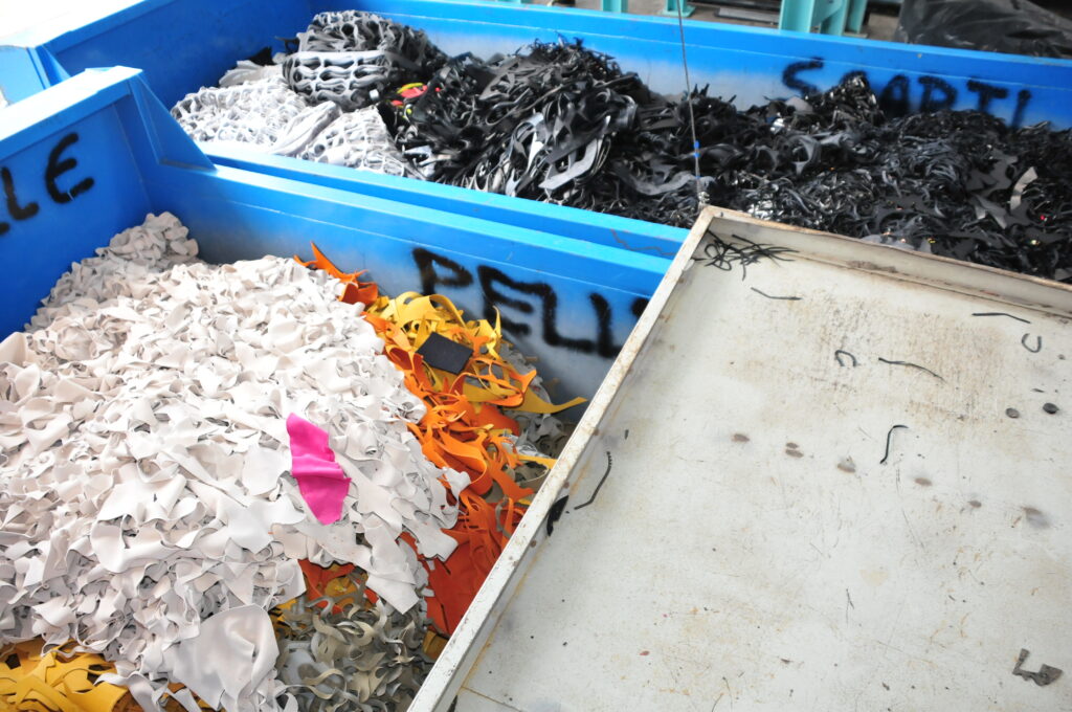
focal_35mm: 30
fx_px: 892
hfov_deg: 62.0
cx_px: 536
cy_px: 356
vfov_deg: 43.5
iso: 800
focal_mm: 20
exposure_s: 1/250
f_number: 3.5
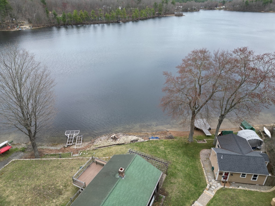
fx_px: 191
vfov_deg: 56.8
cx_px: 138
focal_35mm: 24
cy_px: 103
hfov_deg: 71.6
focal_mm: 6.72
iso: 100
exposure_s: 1/640
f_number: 1.7
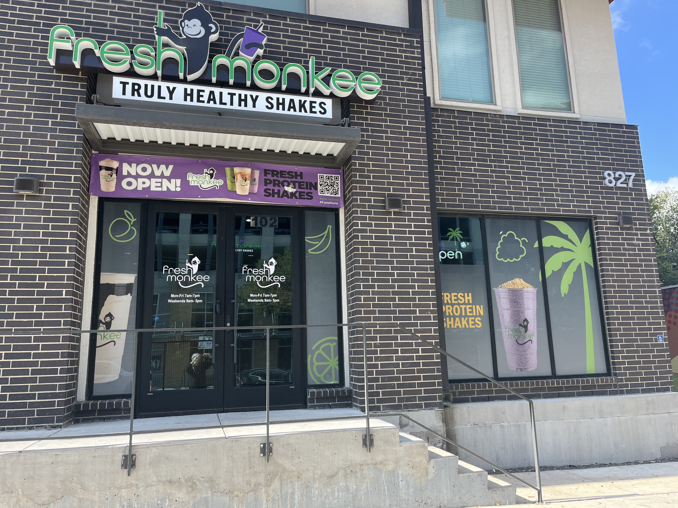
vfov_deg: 53.1
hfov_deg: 67.3
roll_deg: +1.7
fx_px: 509
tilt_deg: +11.5
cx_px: 339
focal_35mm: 26
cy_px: 254
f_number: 1.6
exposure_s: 1/858
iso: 50
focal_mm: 5.1
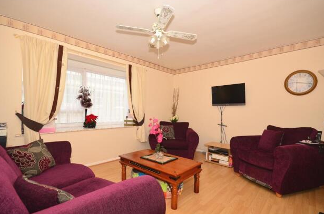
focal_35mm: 16
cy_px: 107
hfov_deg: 96.9
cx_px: 162
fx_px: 144
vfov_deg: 73.5
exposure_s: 1/13
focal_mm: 10
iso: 200
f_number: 8
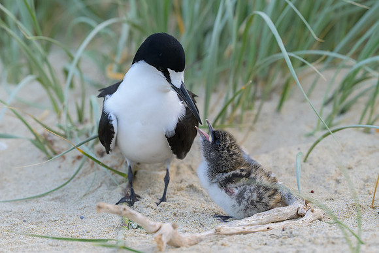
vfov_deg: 2.0
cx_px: 201
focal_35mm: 695
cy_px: 146
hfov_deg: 3.0
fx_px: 7320
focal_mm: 400
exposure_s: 1/500
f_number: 4
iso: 1800
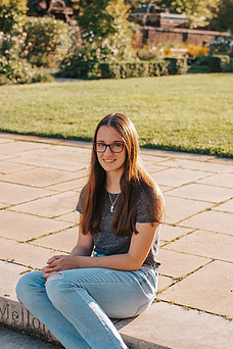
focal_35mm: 69
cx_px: 115
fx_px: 670
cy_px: 203
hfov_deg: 19.7
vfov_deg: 29.2
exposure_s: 1/500
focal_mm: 35
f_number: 2.8
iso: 100
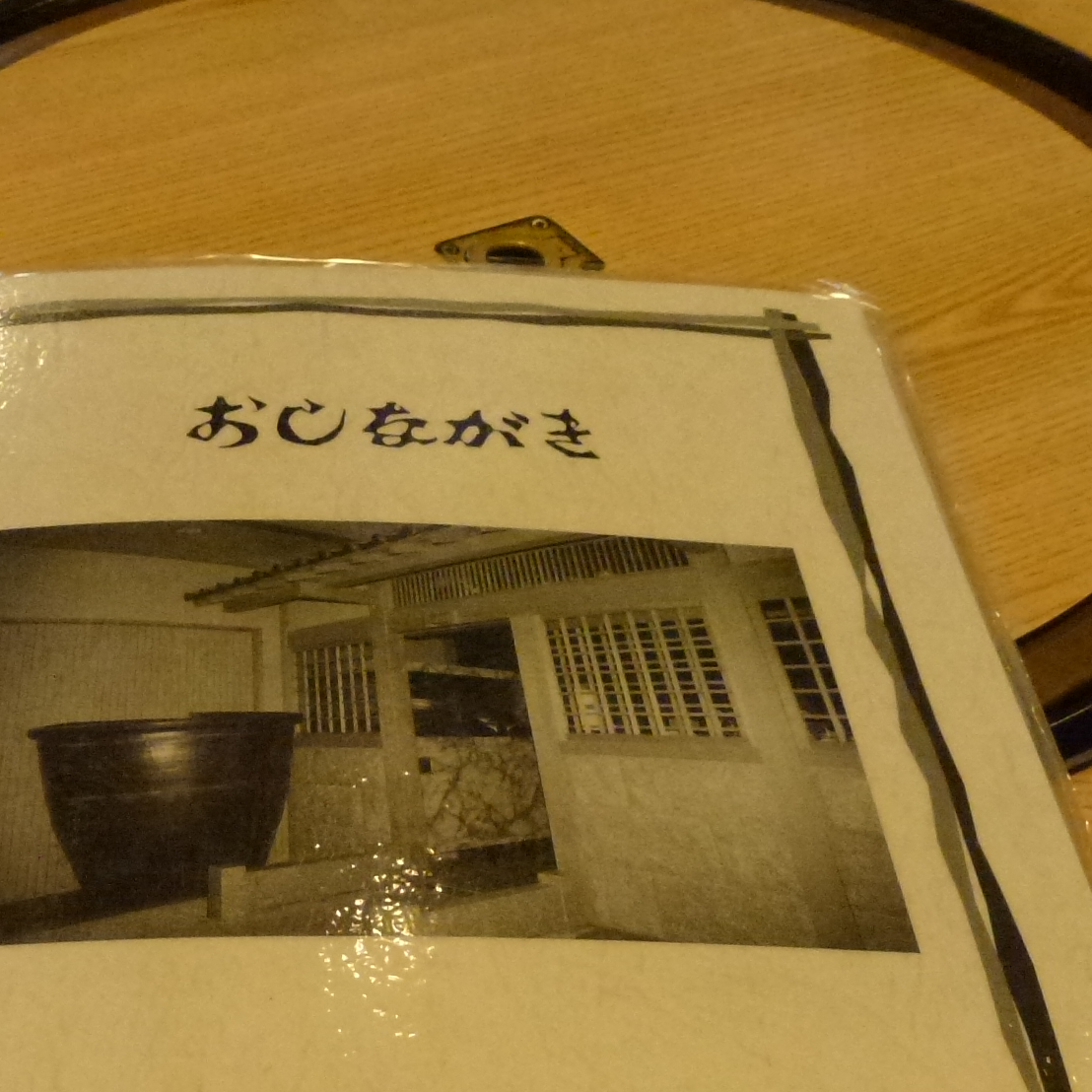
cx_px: 374
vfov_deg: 33.5
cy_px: 906
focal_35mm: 49
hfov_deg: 34.4
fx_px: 1749
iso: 640
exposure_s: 1/60
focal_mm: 4.3
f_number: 3.3
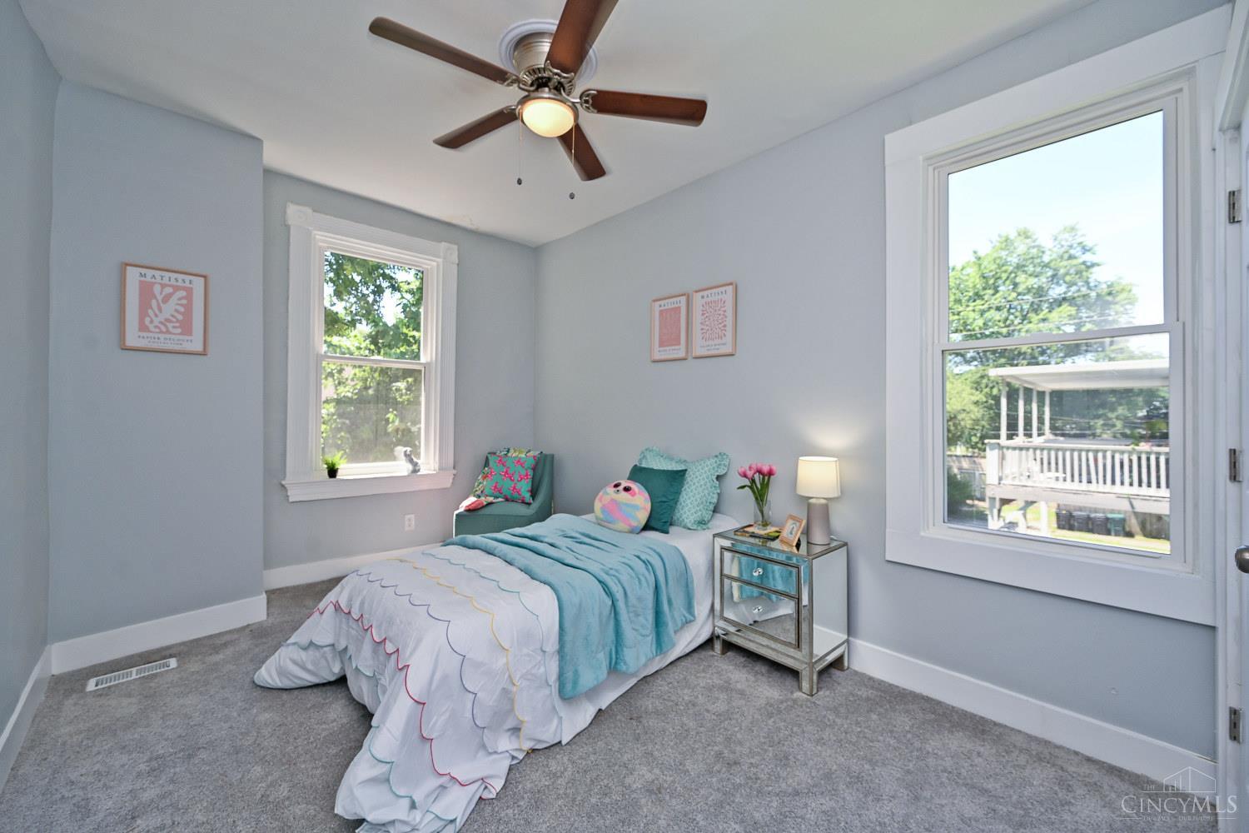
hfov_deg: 104.3
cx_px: 624
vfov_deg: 81.2
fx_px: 486
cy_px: 416
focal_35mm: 14
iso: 180
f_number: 5.6
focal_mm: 14
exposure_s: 1/125
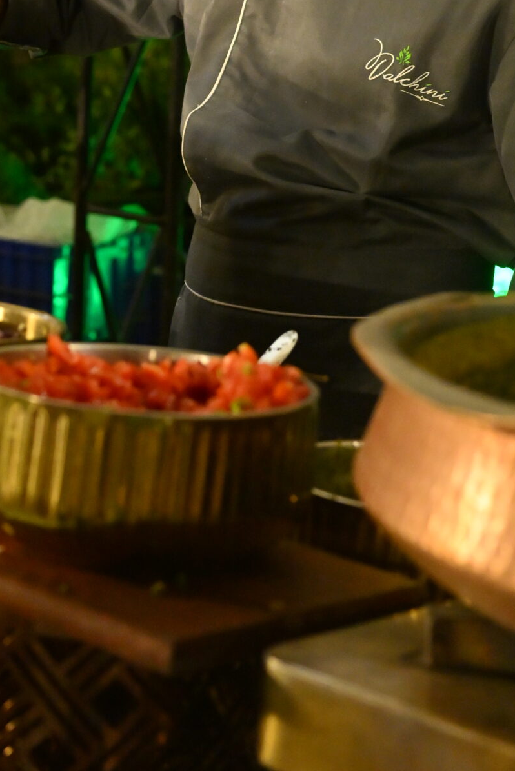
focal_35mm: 107
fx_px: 2295
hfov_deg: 12.8
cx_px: 176
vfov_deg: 18.5
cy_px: -49
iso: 5000
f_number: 4.5
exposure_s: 1/200
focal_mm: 50
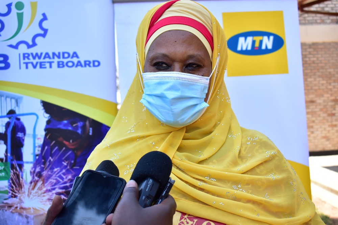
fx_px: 394
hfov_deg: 46.4
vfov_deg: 31.9
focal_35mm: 42
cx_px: 169
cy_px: 112
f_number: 5.6
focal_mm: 28
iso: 800
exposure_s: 1/1000
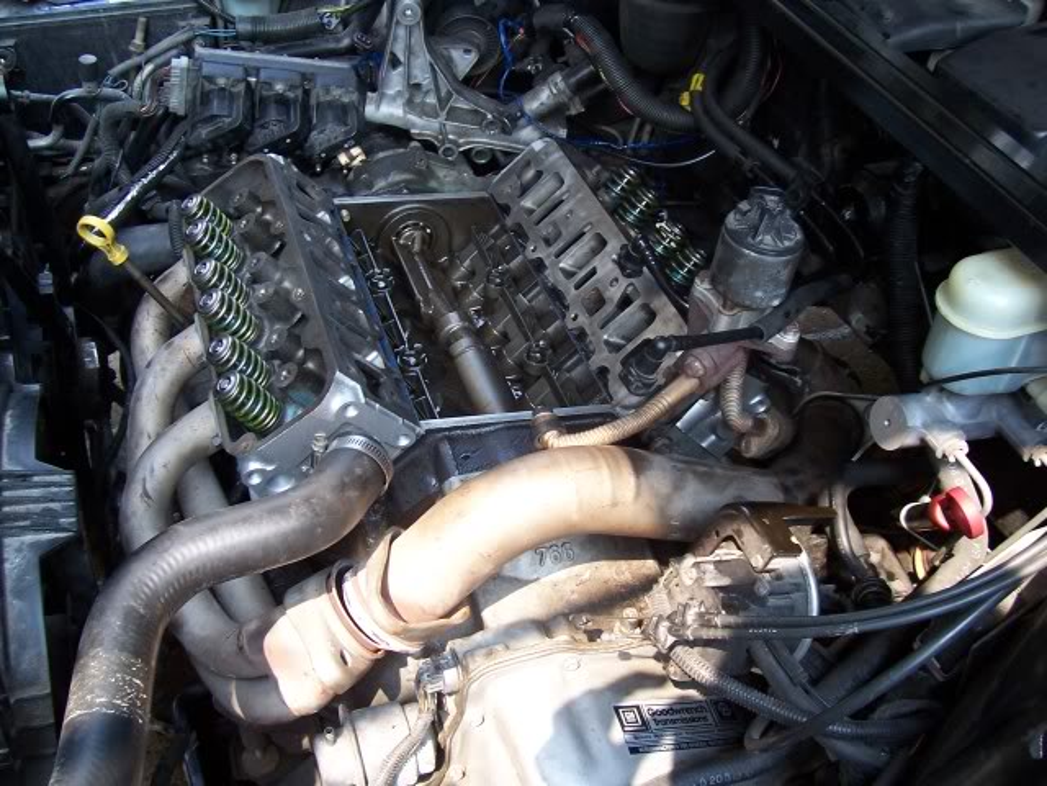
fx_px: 1028
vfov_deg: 41.8
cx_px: 524
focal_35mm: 34
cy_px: 393
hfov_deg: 54.0
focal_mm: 5.6
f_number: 2.7
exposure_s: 1/125
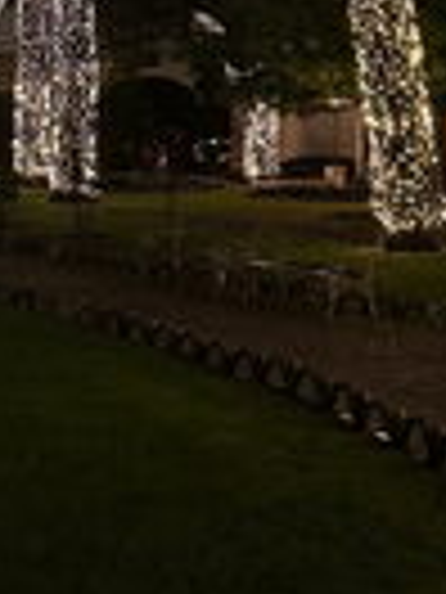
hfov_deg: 19.9
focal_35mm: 72
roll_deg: +0.8
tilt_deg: +16.8
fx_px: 1237
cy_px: -238
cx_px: 426
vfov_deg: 23.0
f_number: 1.78
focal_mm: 6.86
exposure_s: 1/33
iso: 800
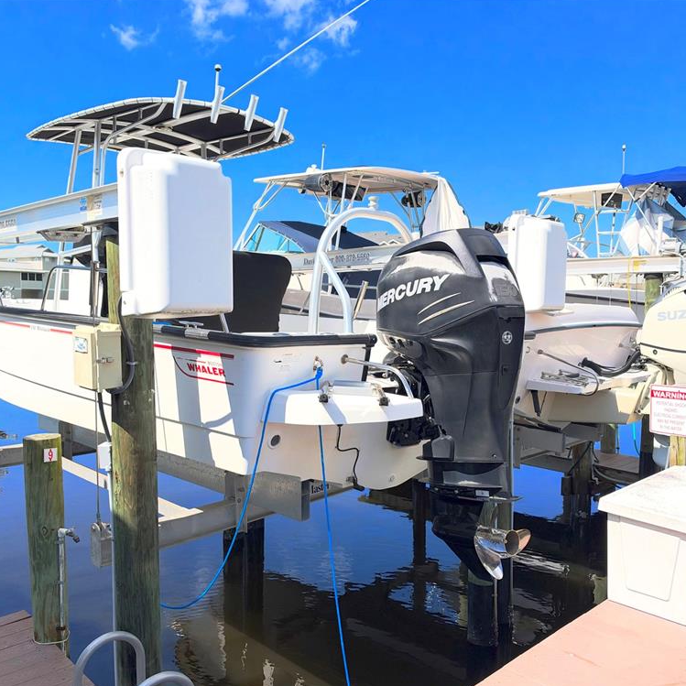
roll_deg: -0.2
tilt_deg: -3.8
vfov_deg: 55.6
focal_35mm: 29
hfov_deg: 55.6
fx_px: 650
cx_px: 328
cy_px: 346
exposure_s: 1/6024
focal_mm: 6.93
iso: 64
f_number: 1.8
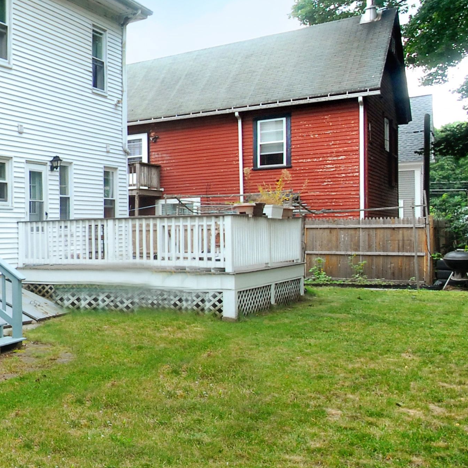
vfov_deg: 44.6
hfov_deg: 32.8
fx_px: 566
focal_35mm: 37
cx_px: -147
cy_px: 178
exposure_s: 1/60
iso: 400
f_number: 8
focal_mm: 10
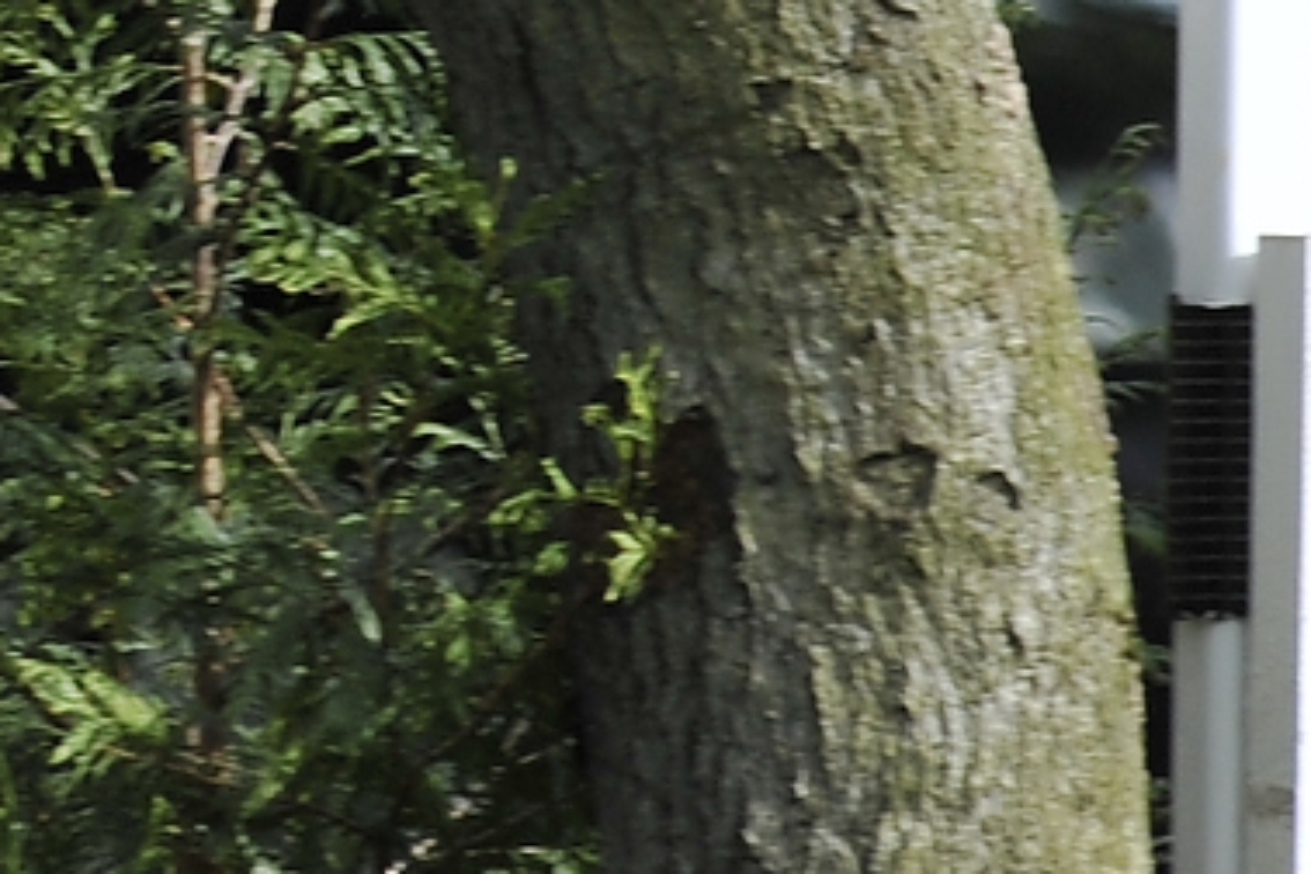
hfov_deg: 0.6
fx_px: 115541
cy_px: -1843
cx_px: -1838
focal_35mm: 3173
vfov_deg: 0.4
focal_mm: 500
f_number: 7.1
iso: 500
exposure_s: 1/640
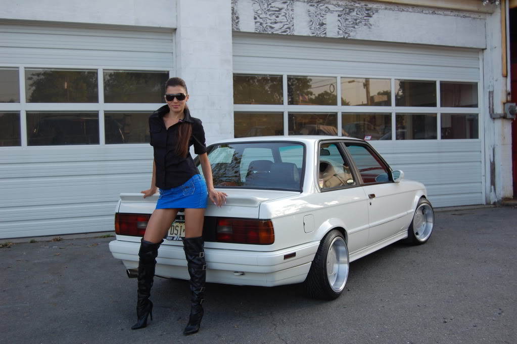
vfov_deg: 31.8
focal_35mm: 42
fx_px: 603
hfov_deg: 46.4
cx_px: 258
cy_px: 172
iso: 200
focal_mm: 28
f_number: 5.6
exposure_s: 1/125
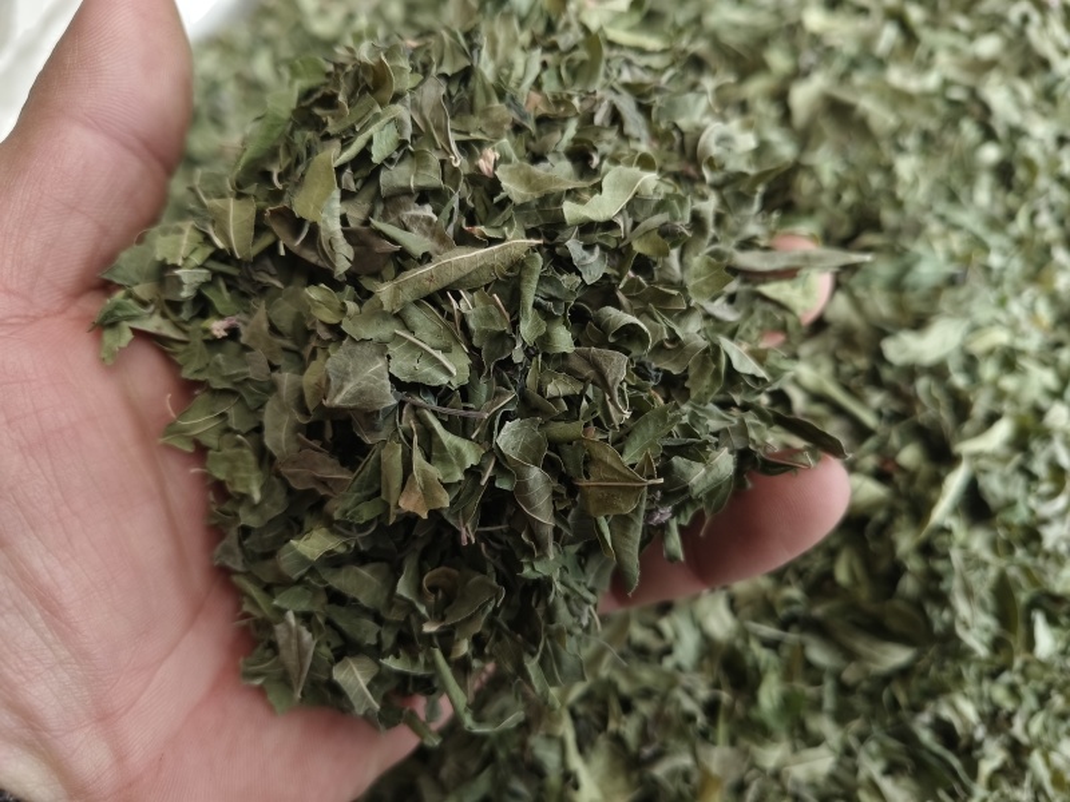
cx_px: 535
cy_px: 401
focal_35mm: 23
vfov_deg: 58.9
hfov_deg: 73.9
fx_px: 711
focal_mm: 5.6
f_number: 1.88
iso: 183
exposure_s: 1/100
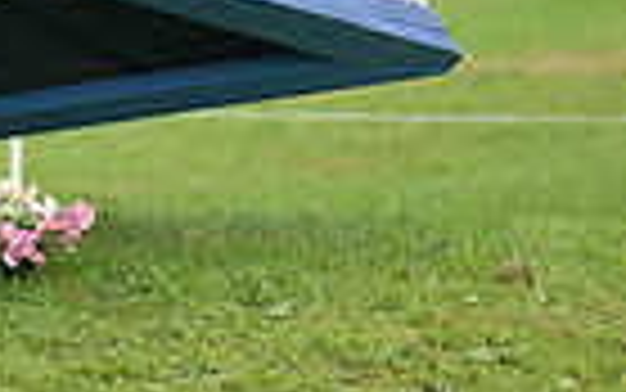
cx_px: -667
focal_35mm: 849
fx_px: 14490
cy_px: -412
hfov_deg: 2.5
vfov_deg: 1.5
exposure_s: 1/1250
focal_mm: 200
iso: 1100
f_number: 5.6
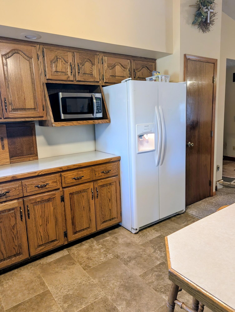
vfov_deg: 71.5
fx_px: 217
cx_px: 118
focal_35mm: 24
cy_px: 156
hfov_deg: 56.9
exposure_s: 1/111
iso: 656
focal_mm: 6.81
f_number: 1.85
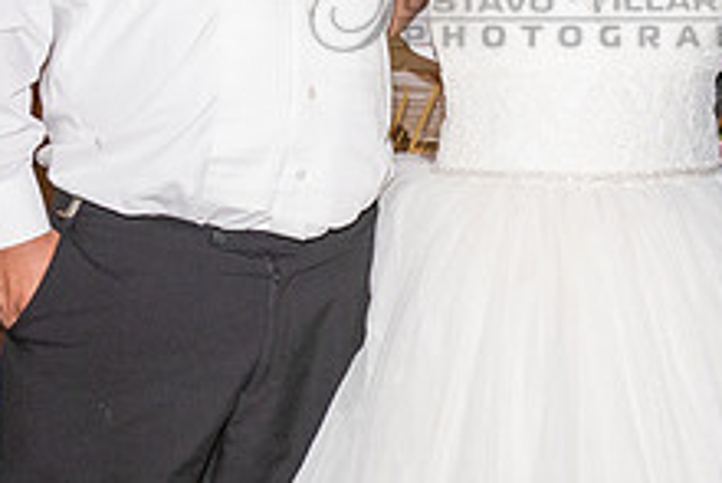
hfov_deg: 15.1
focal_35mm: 135
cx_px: 577
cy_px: -2
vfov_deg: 10.1
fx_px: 2709
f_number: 4
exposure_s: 1/160
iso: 1600
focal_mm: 48
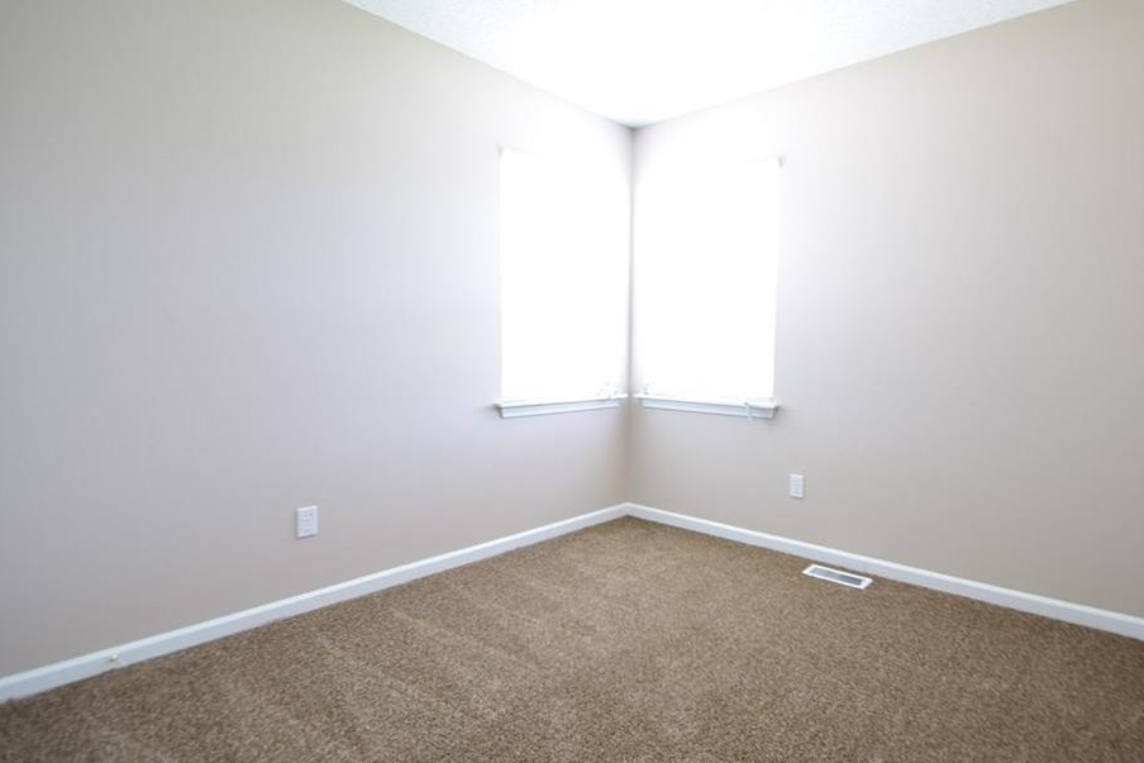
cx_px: 635
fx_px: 540
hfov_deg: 92.9
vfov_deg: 70.5
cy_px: 373
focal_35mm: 17
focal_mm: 10
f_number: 4
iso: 100
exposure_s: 1/6
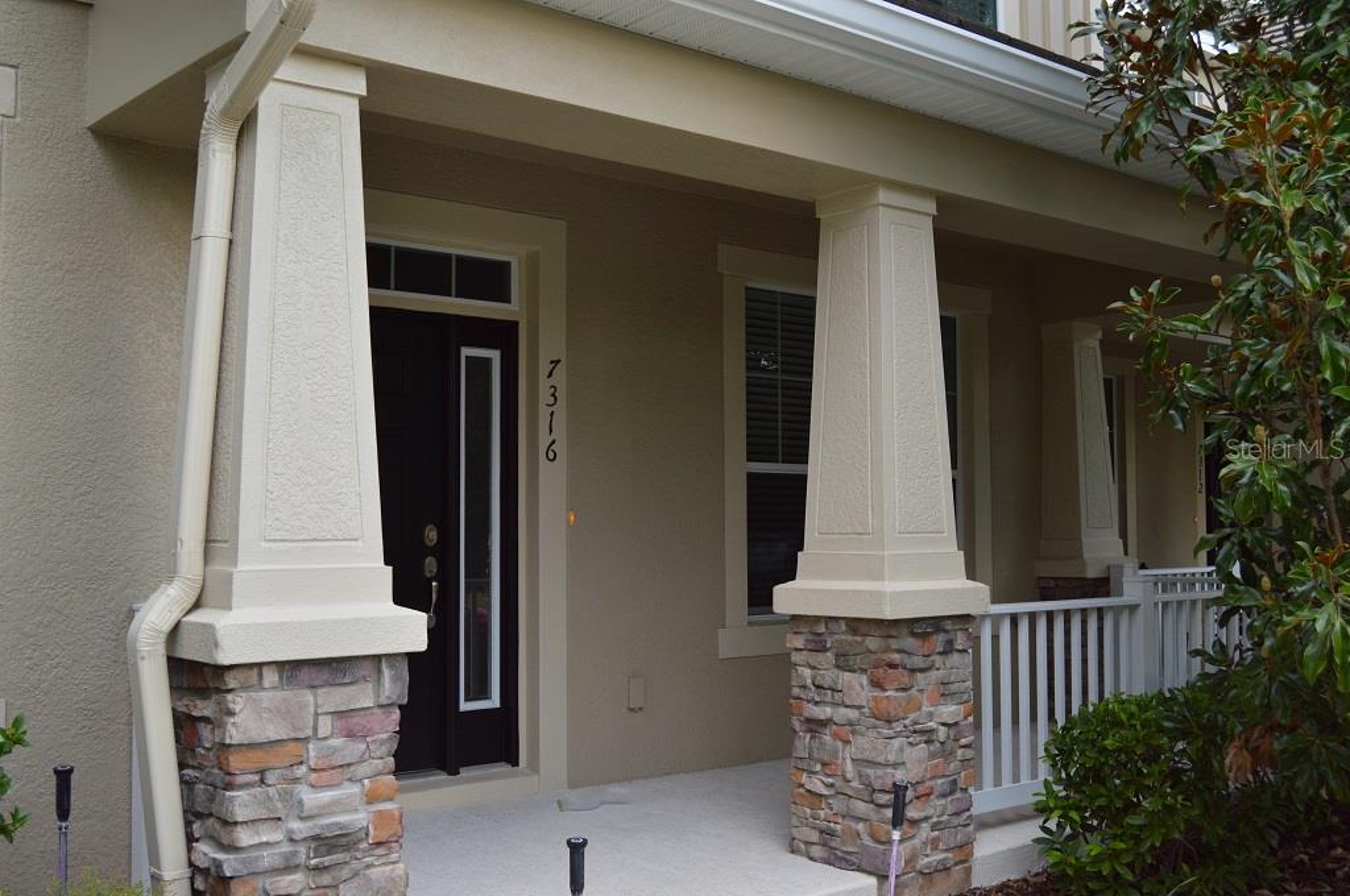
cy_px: 448
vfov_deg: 36.8
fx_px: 1348
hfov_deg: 53.2
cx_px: 675
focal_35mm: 36
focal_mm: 24
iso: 400
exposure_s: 1/125
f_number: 5.6
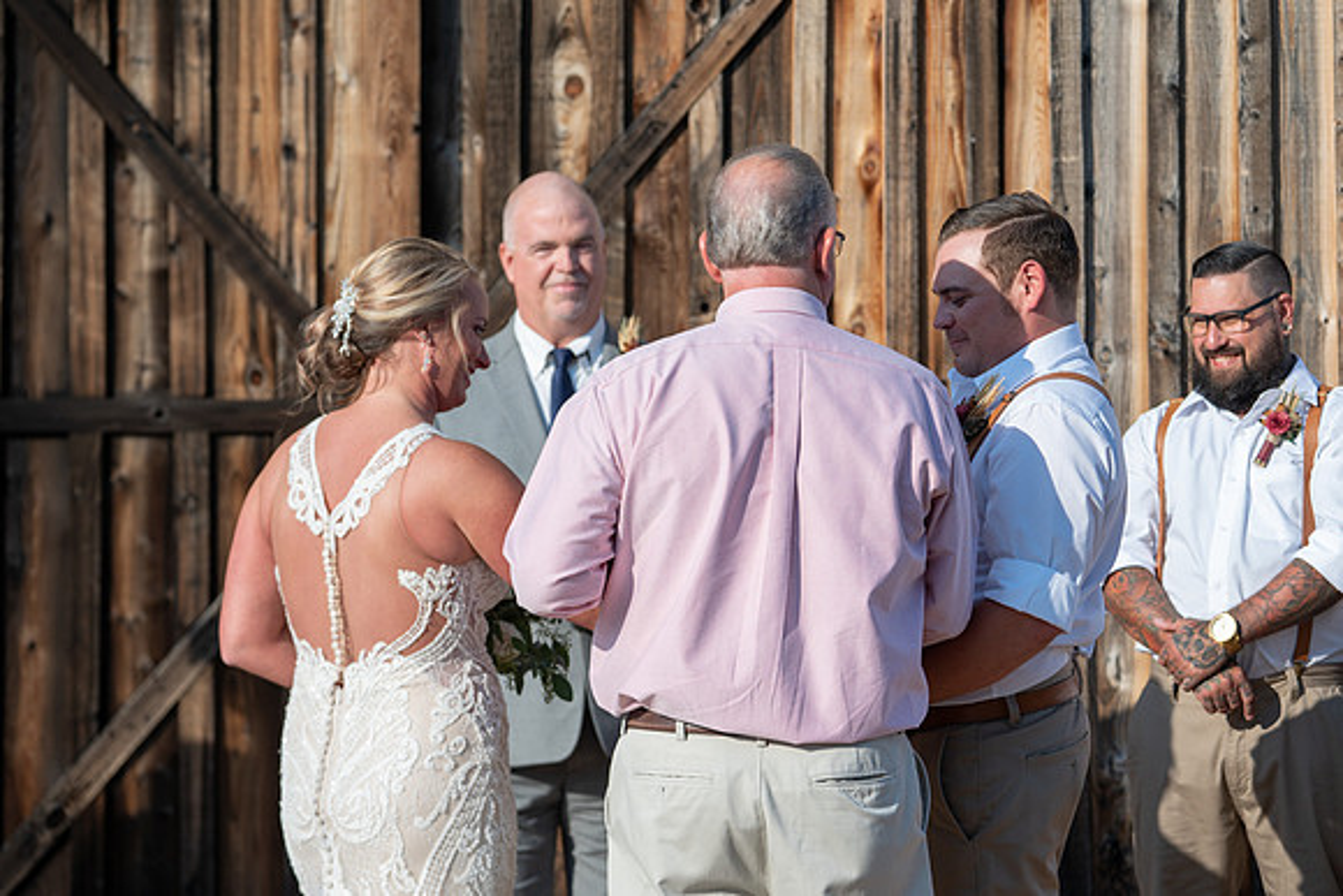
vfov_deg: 12.1
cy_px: 401
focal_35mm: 114
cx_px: 741
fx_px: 4243
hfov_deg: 18.0
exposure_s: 1/800
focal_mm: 103
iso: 100
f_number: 4
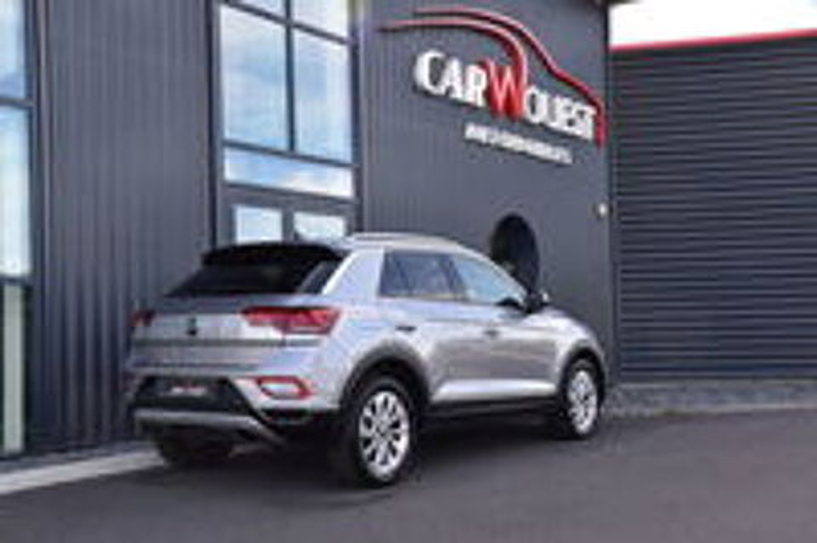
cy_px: 272
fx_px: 1020
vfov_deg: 29.8
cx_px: 408
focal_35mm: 45
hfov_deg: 43.6
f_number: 9
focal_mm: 30
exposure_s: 1/160
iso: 400
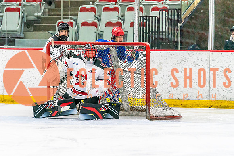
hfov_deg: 7.3
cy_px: 101
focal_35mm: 281
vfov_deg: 4.9
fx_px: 1830
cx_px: 81
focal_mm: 200
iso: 3200
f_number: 2.8
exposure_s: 1/1250
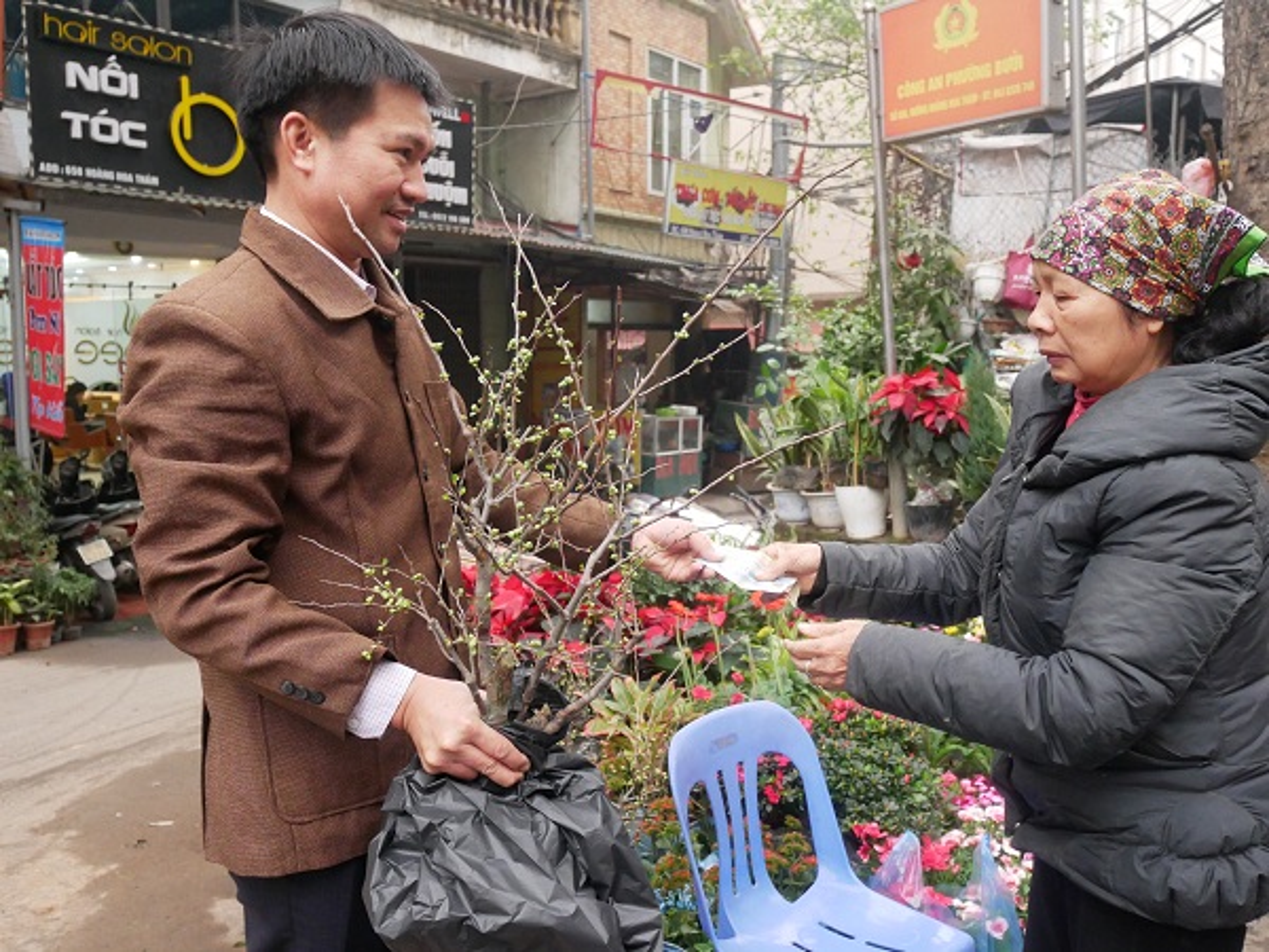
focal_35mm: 30
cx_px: 634
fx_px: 1100
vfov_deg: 46.8
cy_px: 476
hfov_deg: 60.0
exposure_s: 1/125
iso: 2000
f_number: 3.7
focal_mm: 15
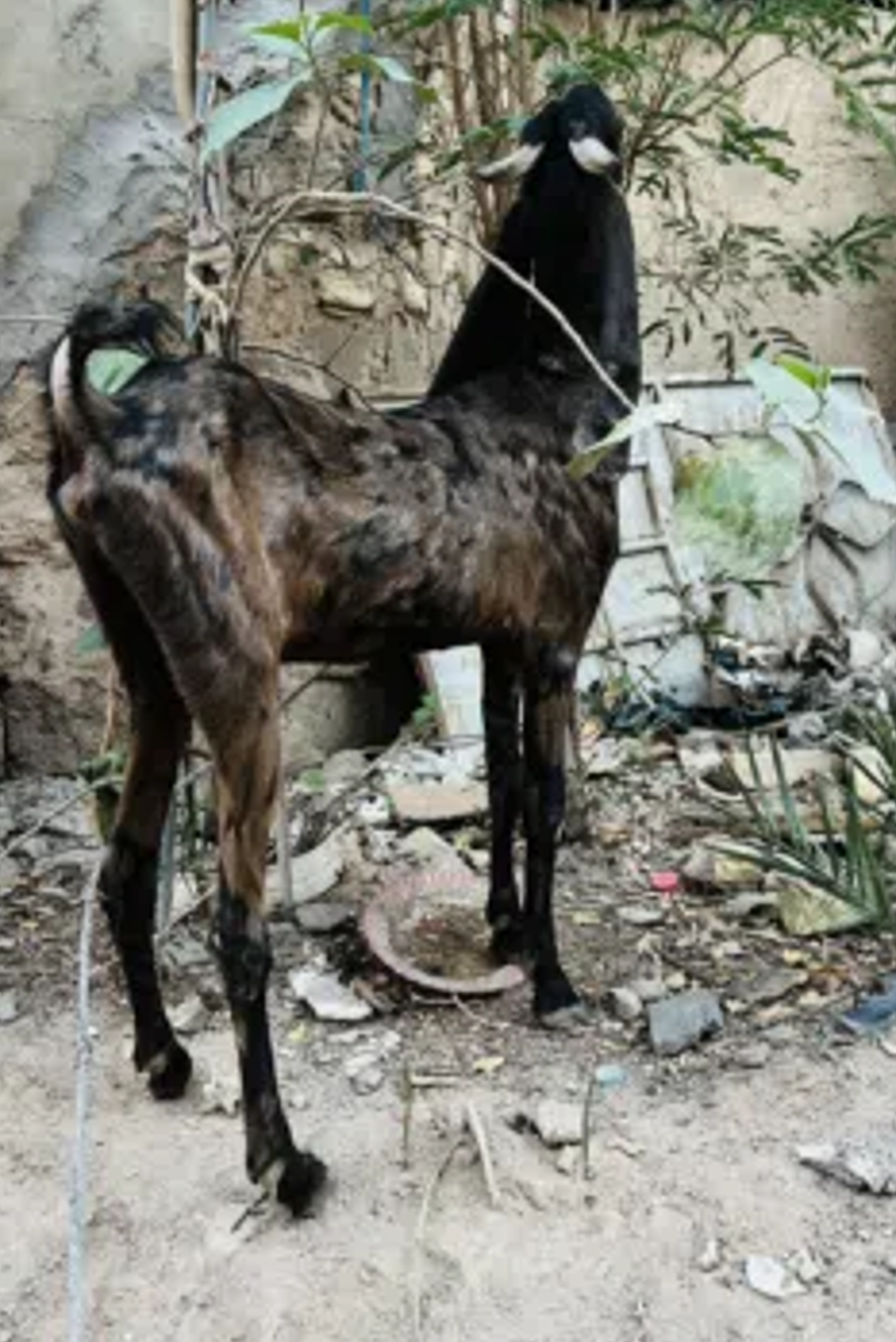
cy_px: 581
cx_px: 408
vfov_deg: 60.0
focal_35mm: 31
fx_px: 1156
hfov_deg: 42.3
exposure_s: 1/50
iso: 320
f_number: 1.5
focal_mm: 5.7
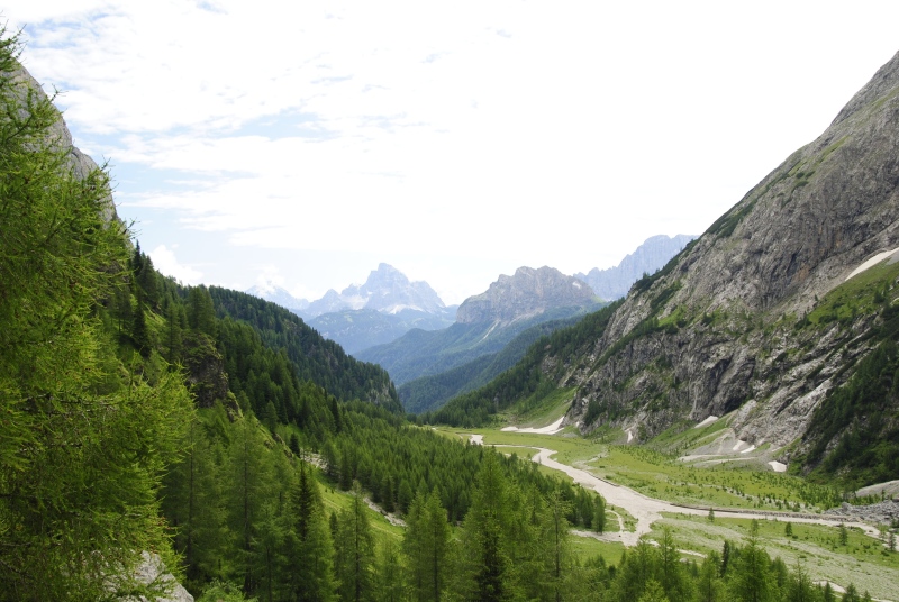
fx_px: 900
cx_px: 450
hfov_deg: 53.1
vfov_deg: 37.0
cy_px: 301
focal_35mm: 36
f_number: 8
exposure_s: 1/160
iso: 200
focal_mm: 24
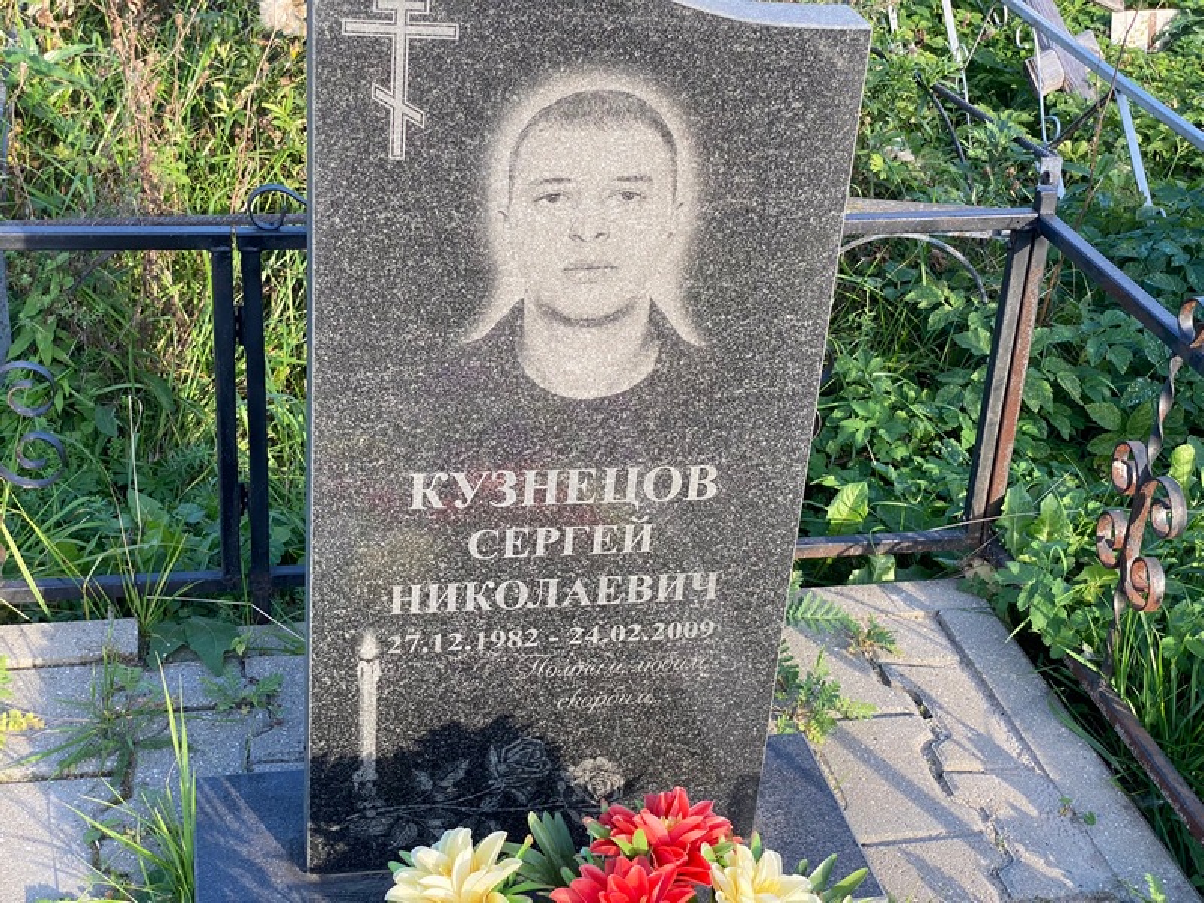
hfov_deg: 36.8
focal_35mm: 52
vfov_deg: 28.0
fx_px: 1809
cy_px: 452
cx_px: 602
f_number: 2
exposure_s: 1/222
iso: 20
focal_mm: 6
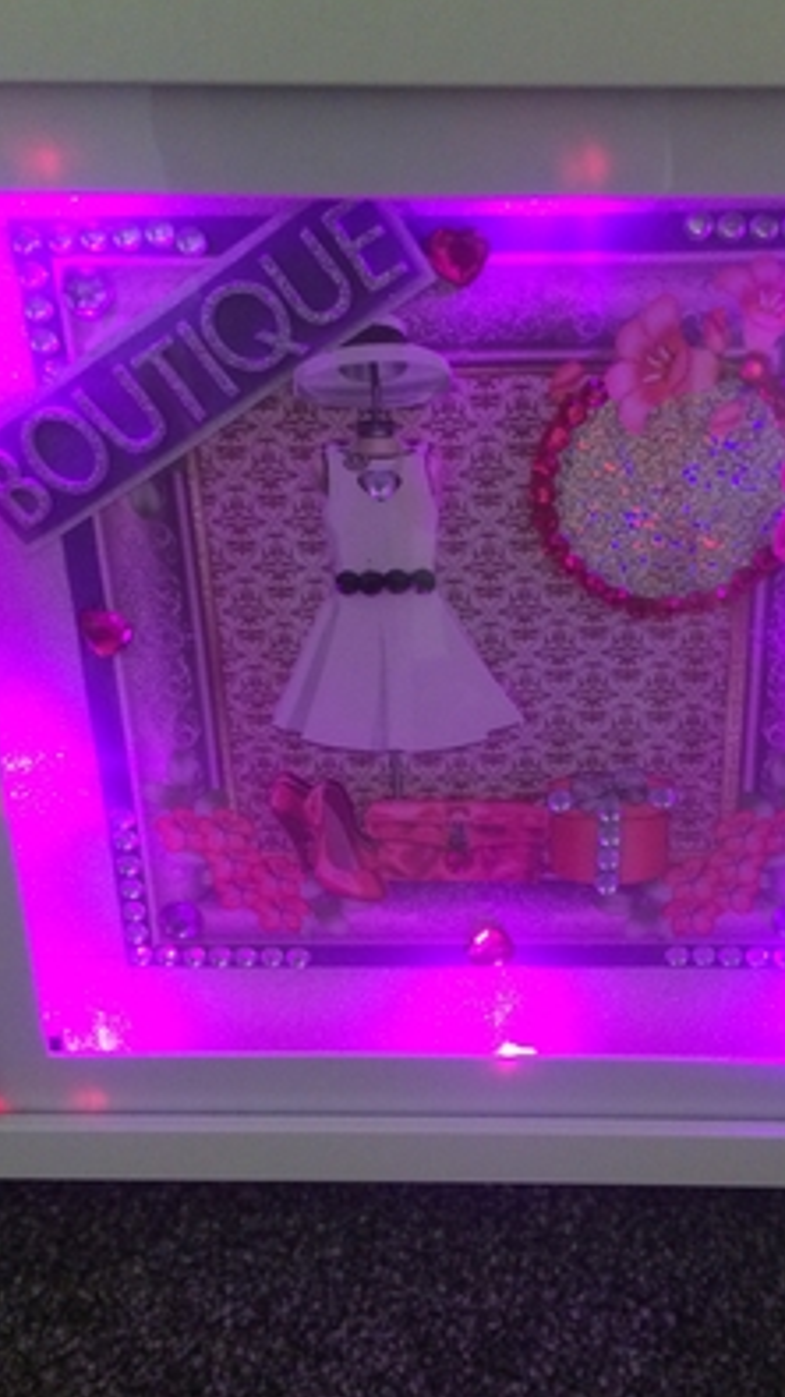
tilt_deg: -51.5
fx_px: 1333
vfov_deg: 55.3
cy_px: 665
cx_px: 514
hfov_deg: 32.6
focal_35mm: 36
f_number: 2.2
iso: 320
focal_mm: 4.15
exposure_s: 1/25
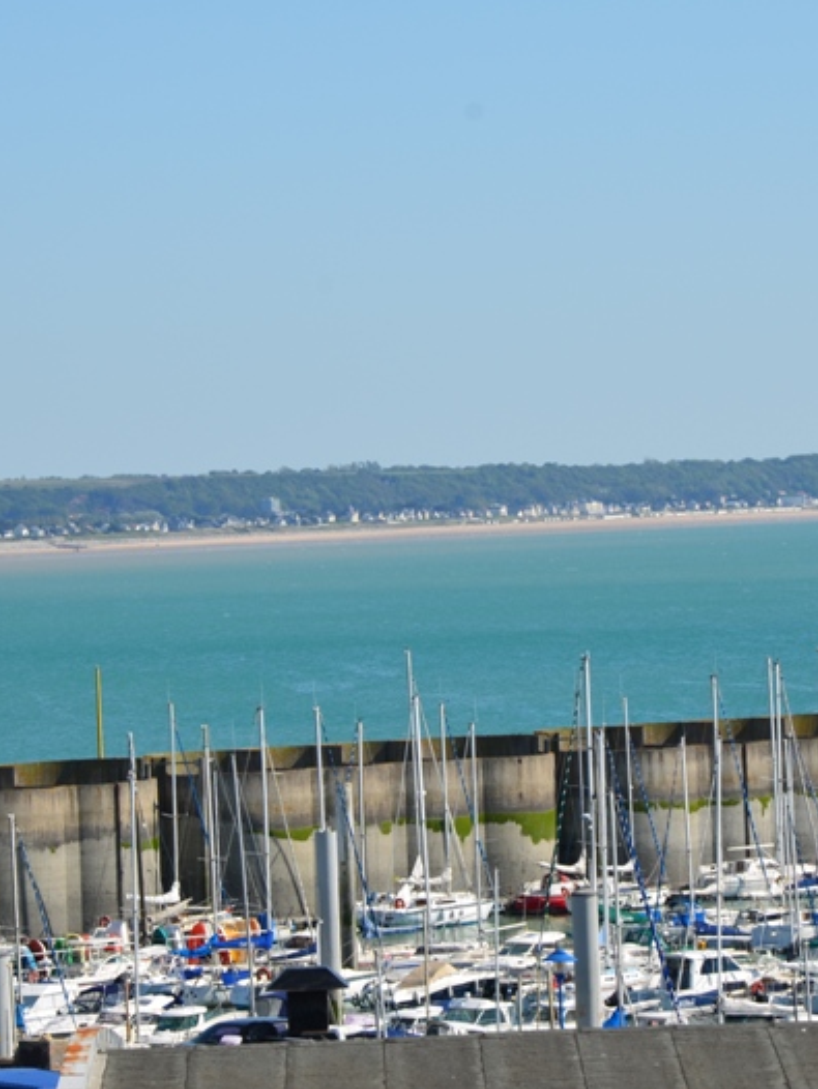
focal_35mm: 230
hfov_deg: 6.5
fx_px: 7232
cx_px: 495
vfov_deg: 8.6
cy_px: 542
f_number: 11
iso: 100
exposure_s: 1/160
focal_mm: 105
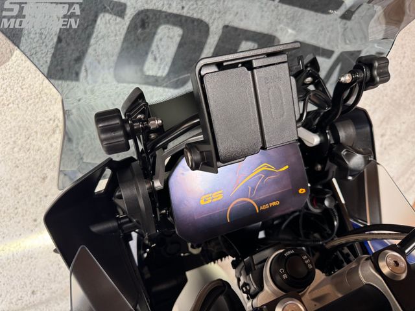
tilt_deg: -27.4
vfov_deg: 56.8
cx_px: 208
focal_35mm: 24
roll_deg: -12.7
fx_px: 288
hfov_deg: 71.6
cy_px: 156
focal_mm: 6.76
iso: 160
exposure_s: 1/66
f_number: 1.78
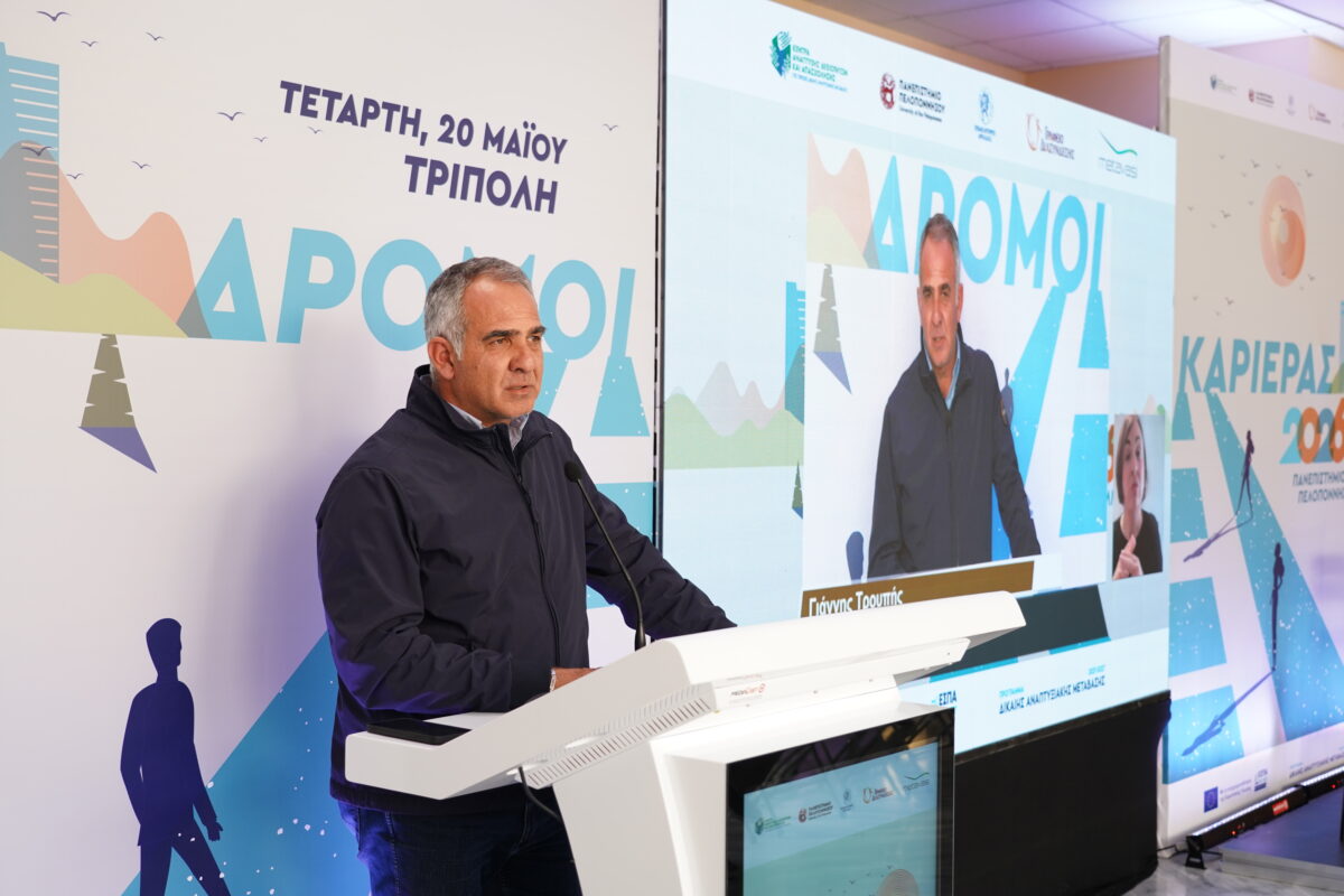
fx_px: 1643
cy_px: 448
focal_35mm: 44
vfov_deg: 30.5
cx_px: 672
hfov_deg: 44.5
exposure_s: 1/125
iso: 500
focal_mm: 44
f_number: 4
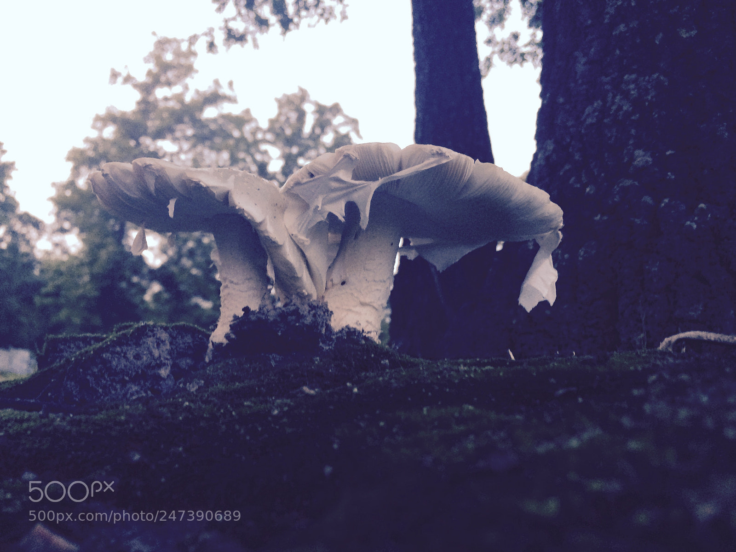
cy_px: 276
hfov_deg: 61.7
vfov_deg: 48.2
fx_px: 617
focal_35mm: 29
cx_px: 368
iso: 125
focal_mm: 4.15
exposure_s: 1/30
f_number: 2.2
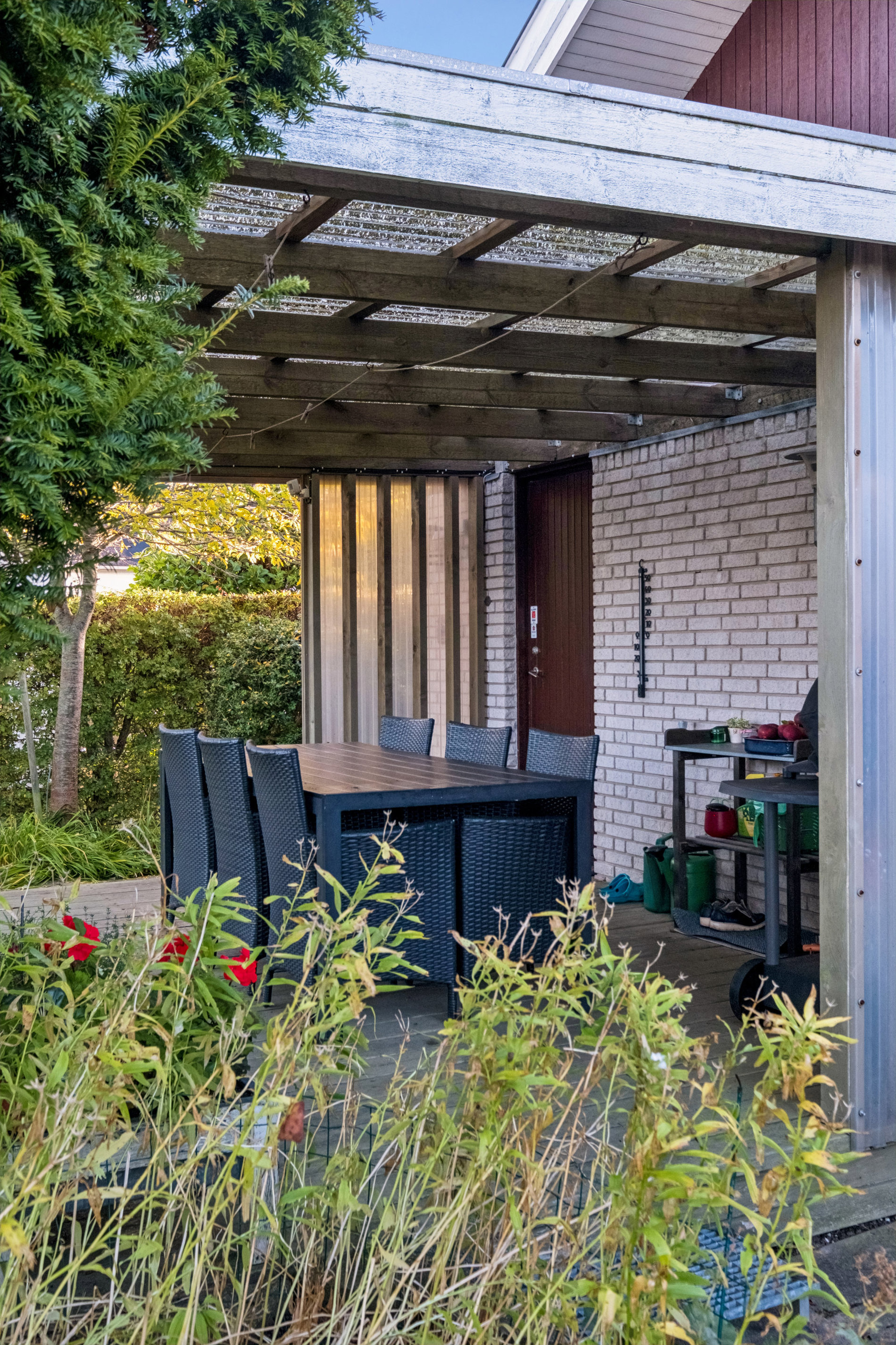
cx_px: 448
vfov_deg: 53.1
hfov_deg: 36.9
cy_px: 672
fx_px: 1344
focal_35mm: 36
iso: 800
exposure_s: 1/80
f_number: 8
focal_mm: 24
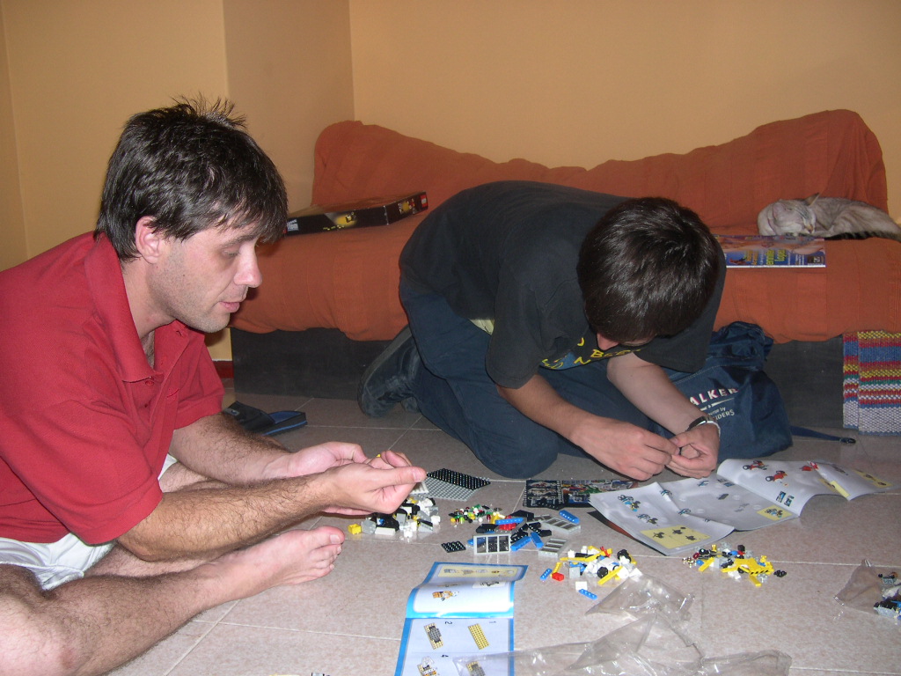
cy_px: 338
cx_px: 450
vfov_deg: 37.7
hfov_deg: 49.0
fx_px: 989
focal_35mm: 38
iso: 106
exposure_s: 1/60
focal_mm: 8
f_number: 2.8
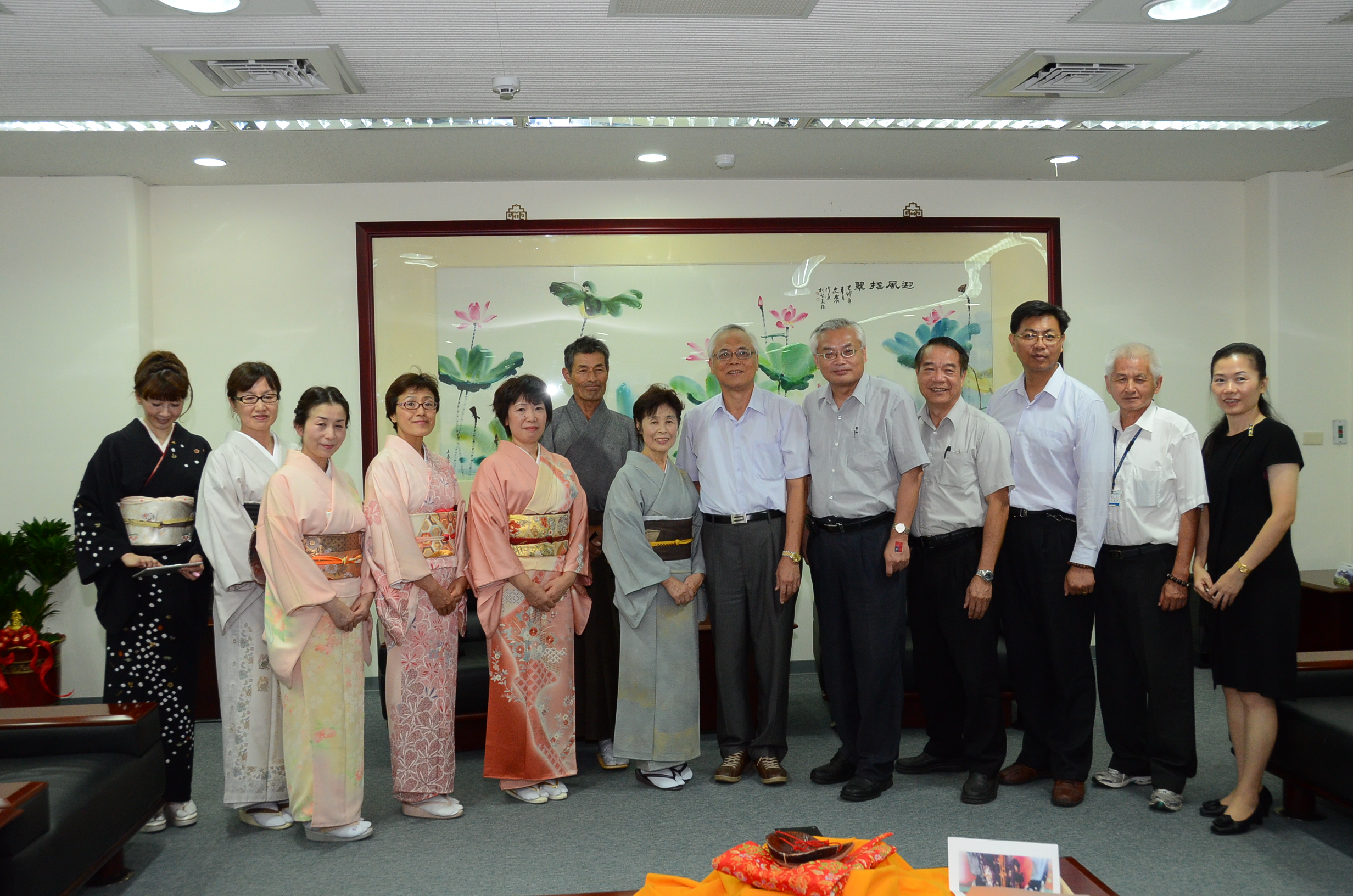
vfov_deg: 43.4
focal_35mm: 30
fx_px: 1125
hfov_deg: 62.0
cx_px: 676
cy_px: 448
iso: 1250
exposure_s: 1/125
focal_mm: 20
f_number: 5.6
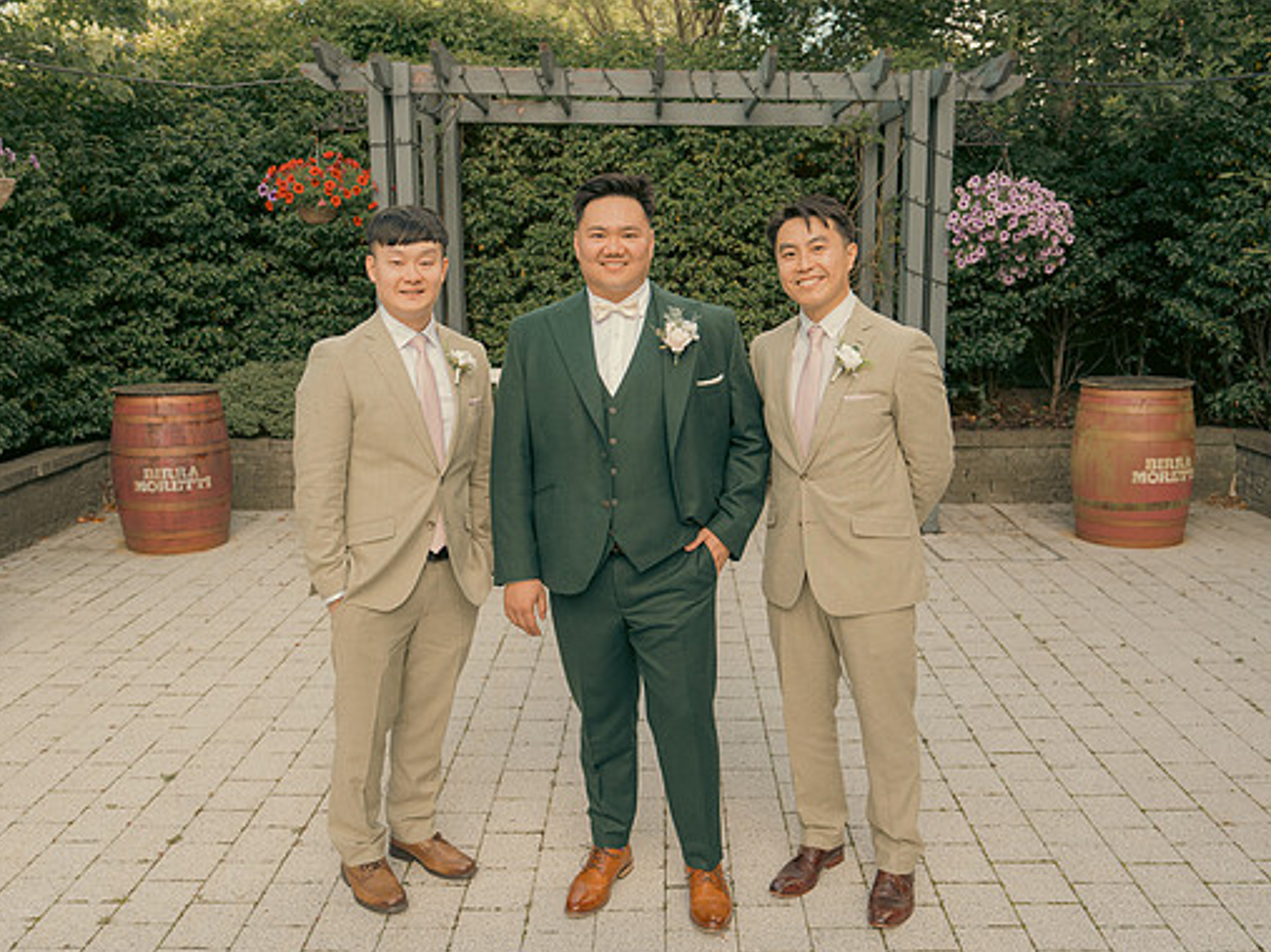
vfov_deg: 42.9
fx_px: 1211
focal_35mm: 33
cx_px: 634
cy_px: 480
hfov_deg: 55.4
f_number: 3.5
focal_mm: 30
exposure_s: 1/250
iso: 125
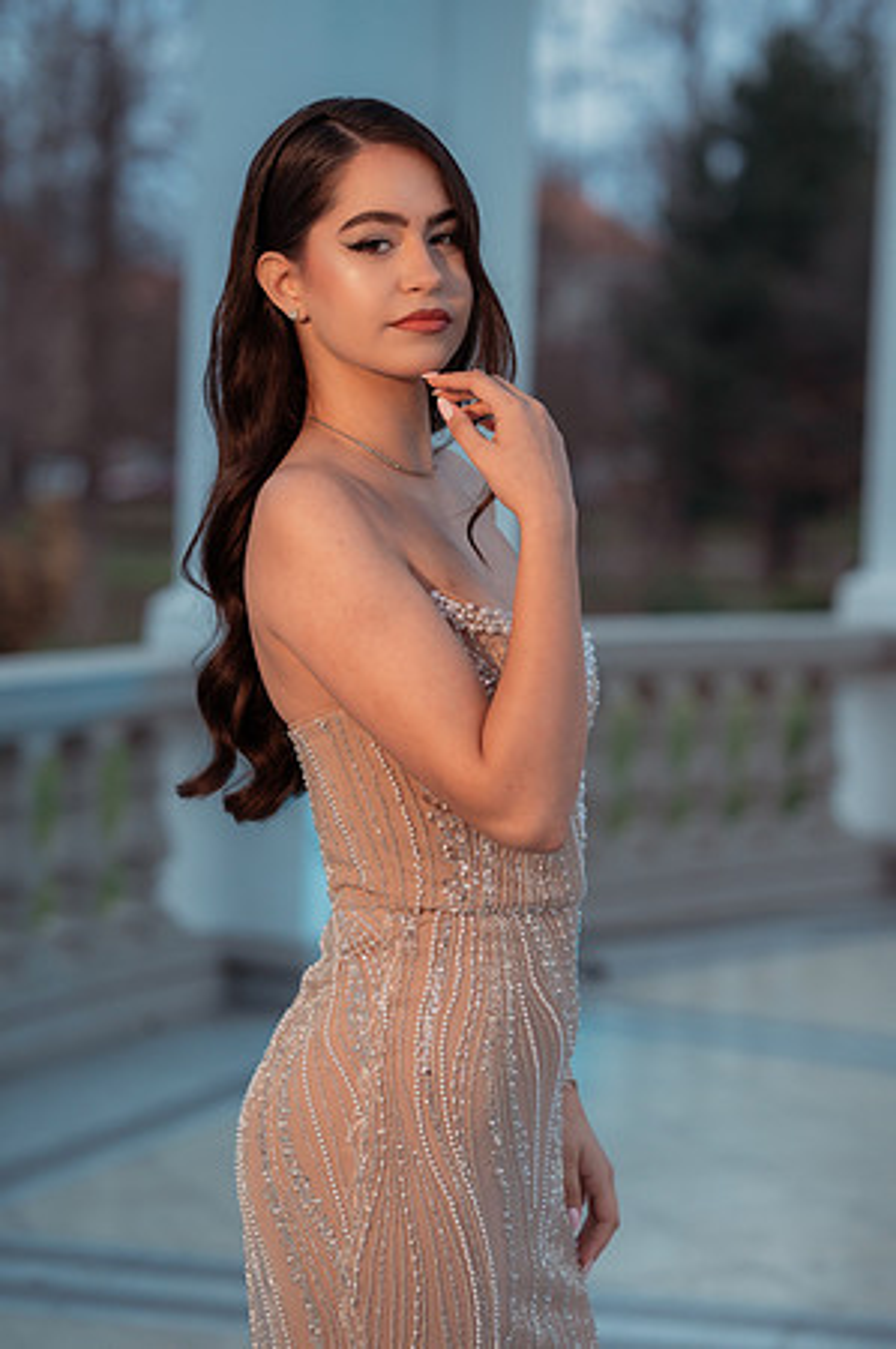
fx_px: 3180
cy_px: 674
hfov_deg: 16.0
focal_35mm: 85
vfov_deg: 23.9
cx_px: 448
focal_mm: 85
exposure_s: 1/250
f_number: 2.8
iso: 1600
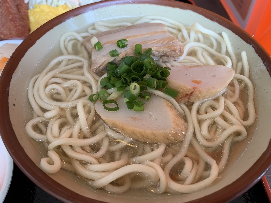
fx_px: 204
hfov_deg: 67.3
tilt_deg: -52.9
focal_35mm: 26
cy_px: 102
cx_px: 136
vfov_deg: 53.1
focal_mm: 4.25
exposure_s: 1/121
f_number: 1.8
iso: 40
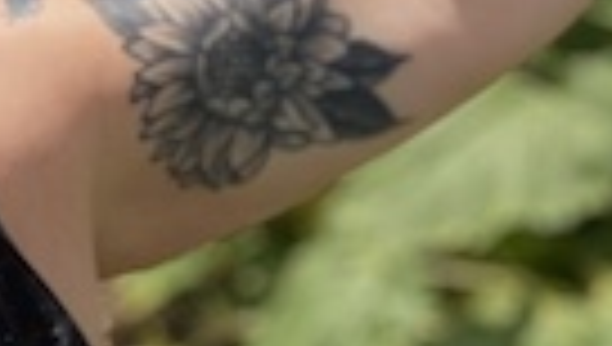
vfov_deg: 10.6
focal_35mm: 108
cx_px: -158
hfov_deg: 18.5
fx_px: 1755
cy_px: -256
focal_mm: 2.71
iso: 25
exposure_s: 1/684
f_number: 2.2
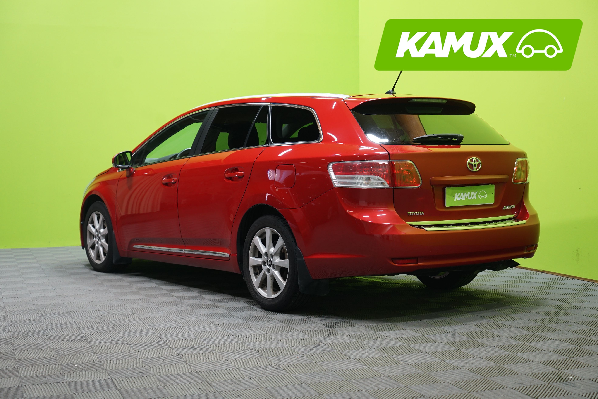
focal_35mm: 53
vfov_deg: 25.5
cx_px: 299
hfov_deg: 37.5
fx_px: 880
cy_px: 200
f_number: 4.5
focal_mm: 53
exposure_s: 1/20
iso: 640
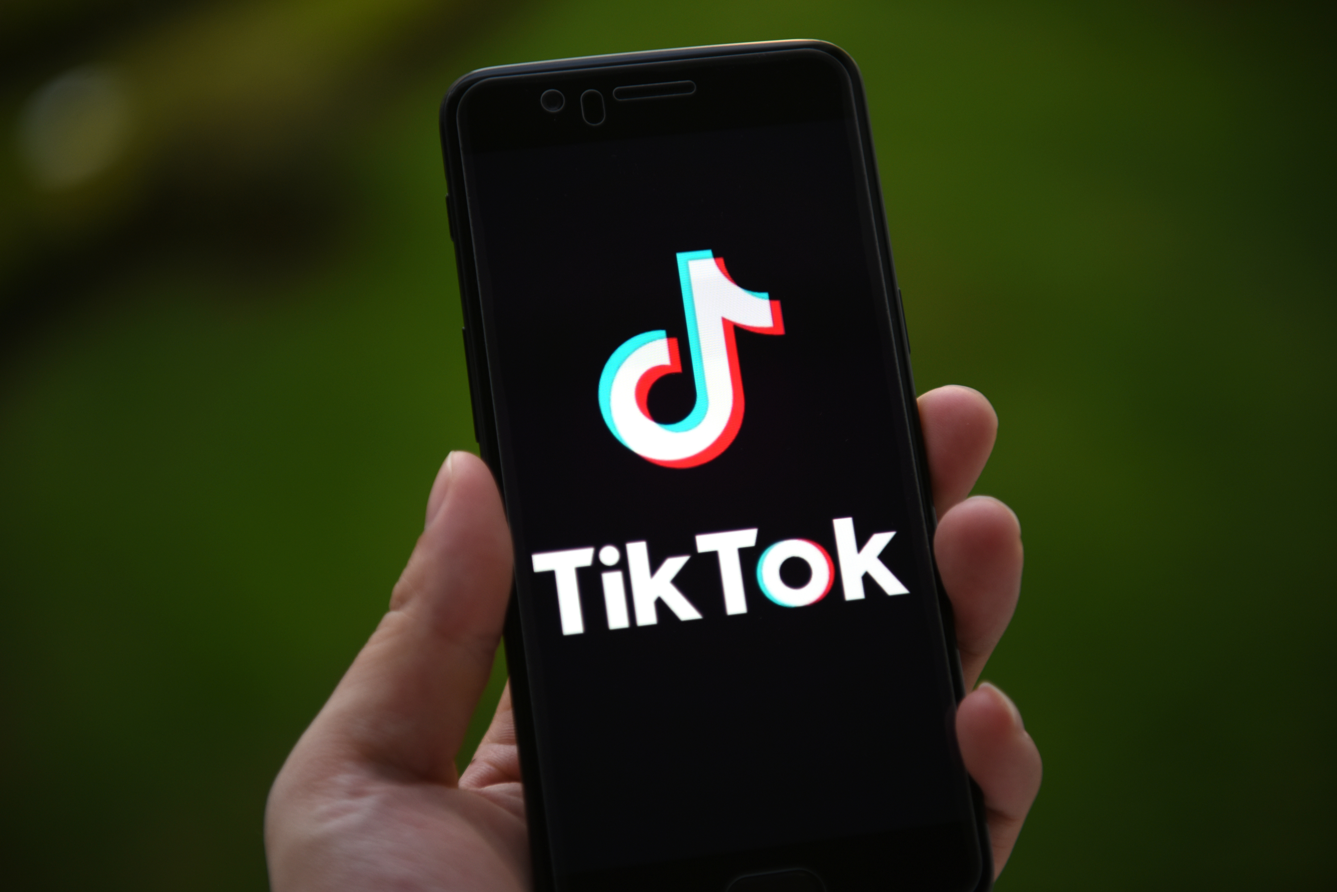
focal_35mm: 70
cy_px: 446
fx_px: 2600
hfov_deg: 28.8
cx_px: 668
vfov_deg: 19.5
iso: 320
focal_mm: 70
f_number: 3.2
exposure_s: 1/640
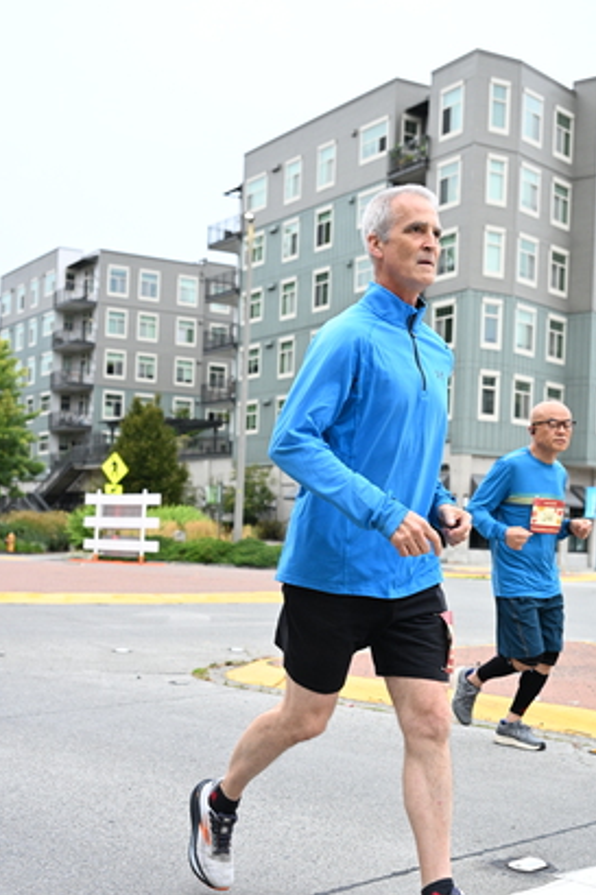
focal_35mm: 51
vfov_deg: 38.8
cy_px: 520
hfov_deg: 26.5
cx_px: 289
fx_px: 1267
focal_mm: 38
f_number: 4
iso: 1600
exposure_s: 1/800
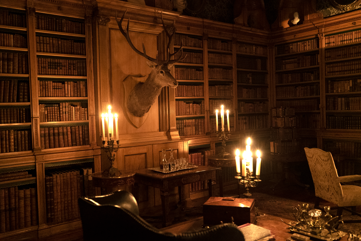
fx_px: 331
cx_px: 180
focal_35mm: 33
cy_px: 120
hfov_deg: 57.2
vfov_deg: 40.0
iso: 10000
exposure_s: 1/60
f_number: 4
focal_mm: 33
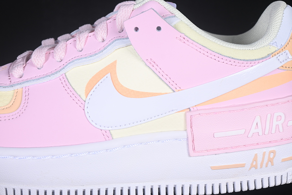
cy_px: 98
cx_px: 146
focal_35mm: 75
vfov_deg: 18.2
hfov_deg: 27.0
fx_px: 608
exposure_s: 1/80
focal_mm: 50
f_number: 7.1
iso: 160
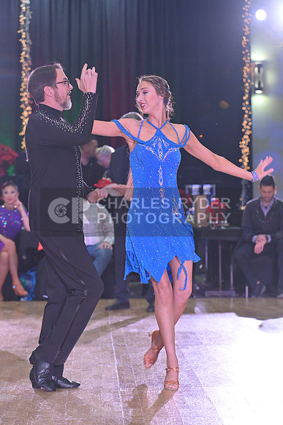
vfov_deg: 17.1
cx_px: 142
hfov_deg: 11.4
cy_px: 212
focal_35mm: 120
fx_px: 1414
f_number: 5
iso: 2500
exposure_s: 1/320
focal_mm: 120
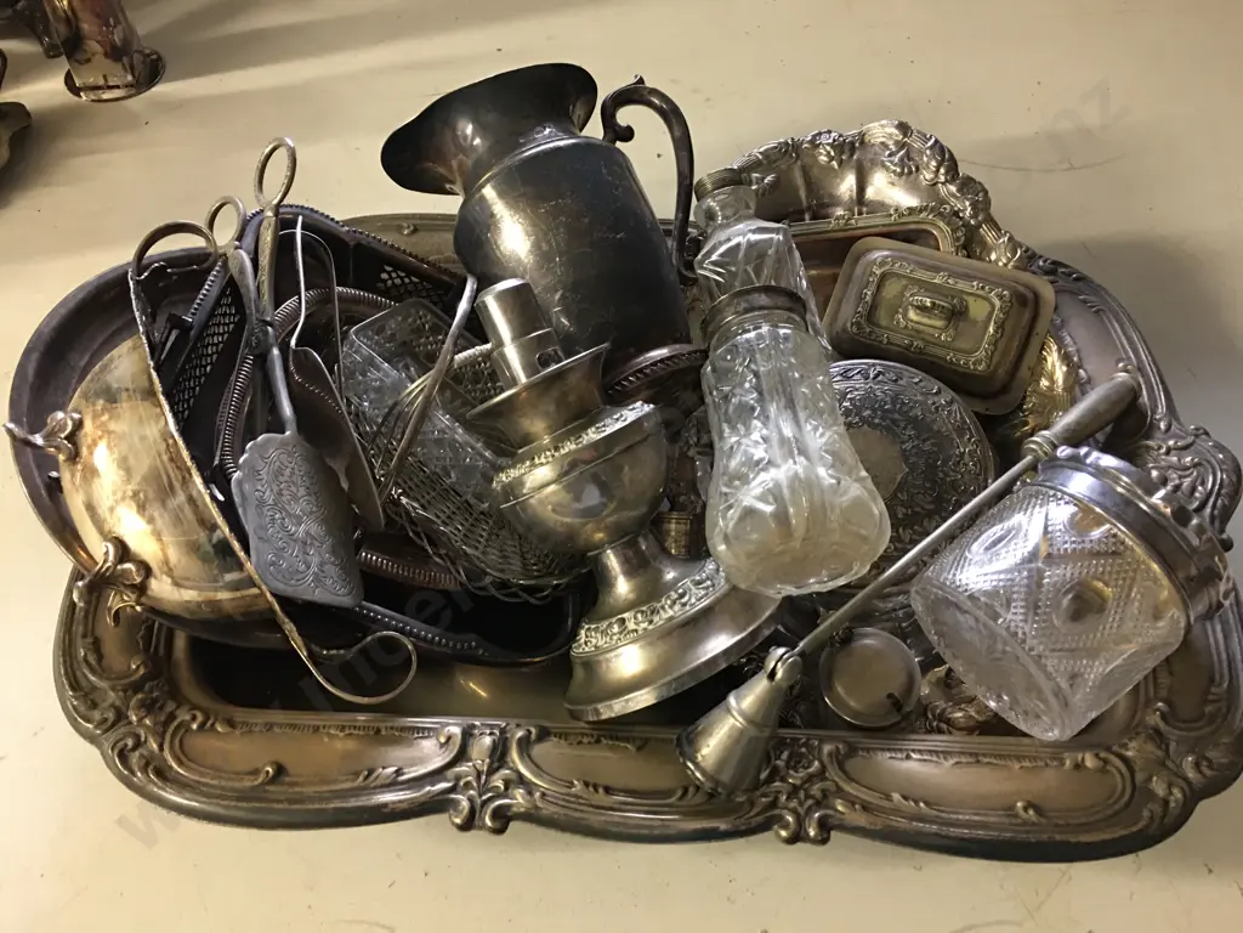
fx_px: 1041
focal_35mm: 29
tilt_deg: -50.9
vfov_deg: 48.2
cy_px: 466
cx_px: 622
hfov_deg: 61.7
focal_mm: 4.15
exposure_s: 1/10
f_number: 2.2
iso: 80
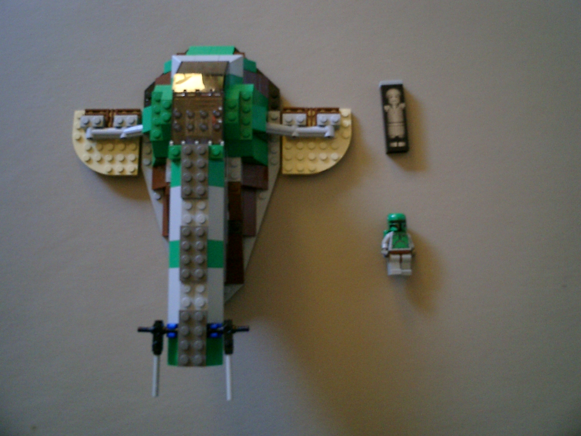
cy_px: 218
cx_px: 290
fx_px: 604
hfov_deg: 51.4
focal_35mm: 36
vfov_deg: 39.7
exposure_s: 1/8
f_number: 3.2
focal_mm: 7.5
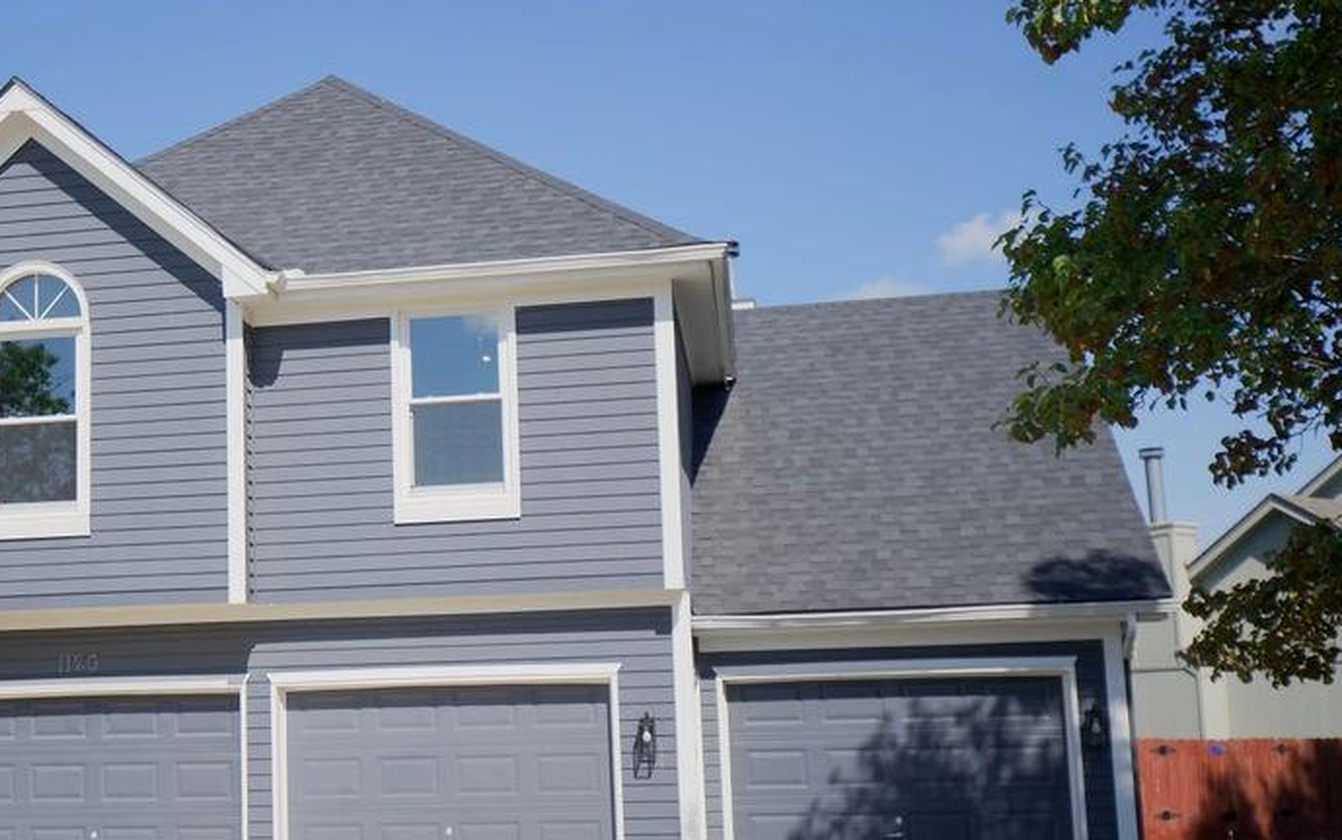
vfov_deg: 25.7
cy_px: 539
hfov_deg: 39.3
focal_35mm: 50
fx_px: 1829
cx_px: 351
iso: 160
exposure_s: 1/1600
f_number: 8
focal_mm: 33
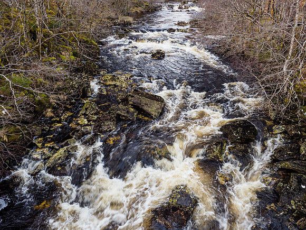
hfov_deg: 71.6
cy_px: 115
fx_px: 212
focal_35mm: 24
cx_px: 153
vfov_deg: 56.8
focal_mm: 12
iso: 200
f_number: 7.1
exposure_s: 1/25
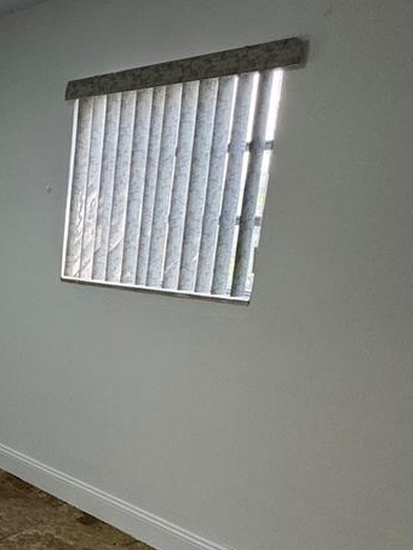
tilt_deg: -10.2
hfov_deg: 31.9
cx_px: -88
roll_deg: -0.8
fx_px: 588
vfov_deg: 49.9
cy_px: 323
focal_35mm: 37
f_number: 2.2
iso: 125
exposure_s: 1/120
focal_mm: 2.22
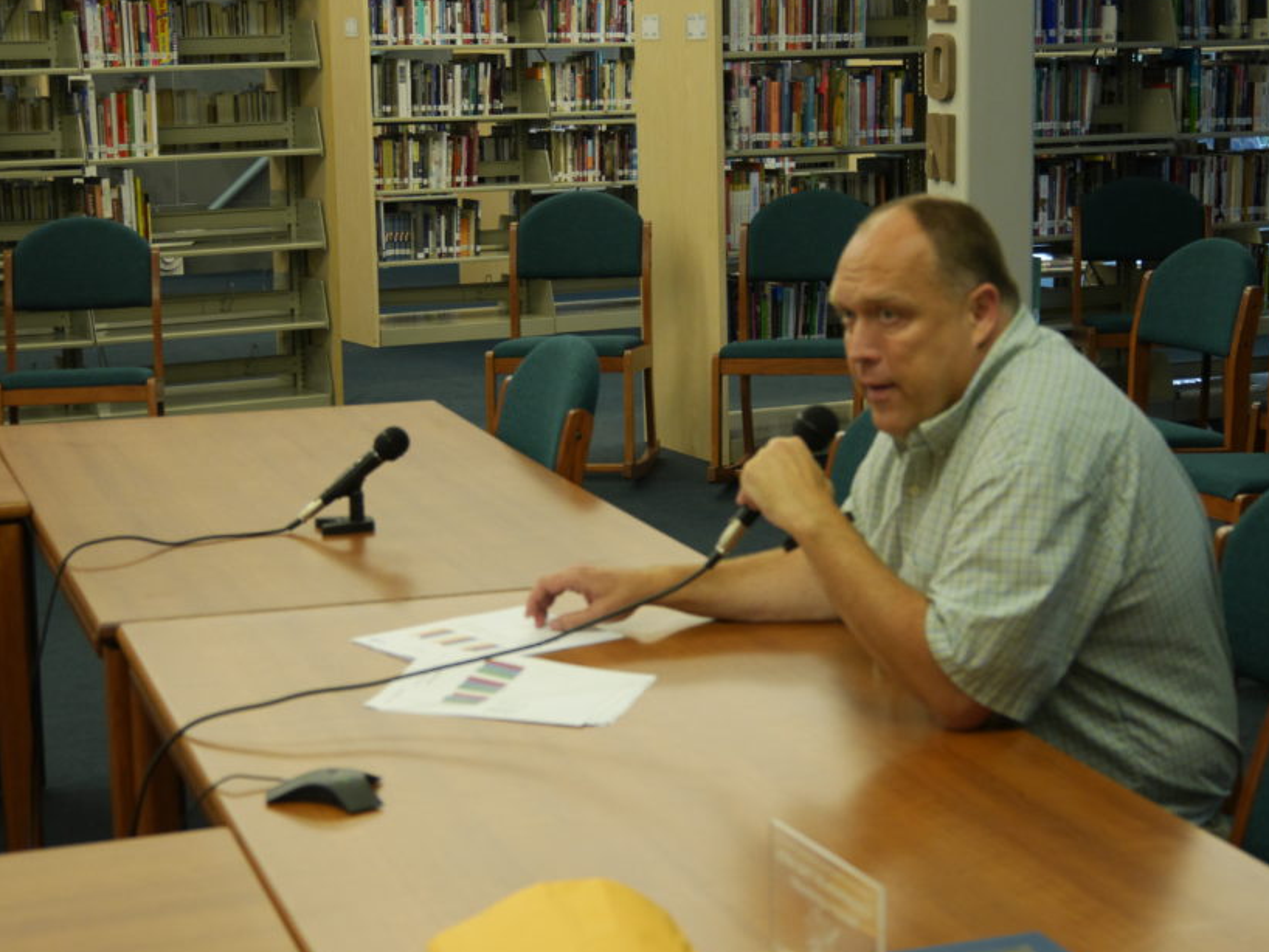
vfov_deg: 21.3
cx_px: 642
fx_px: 2530
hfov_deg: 28.2
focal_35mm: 69
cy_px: 478
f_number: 4.5
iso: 1000
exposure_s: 1/80
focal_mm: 34
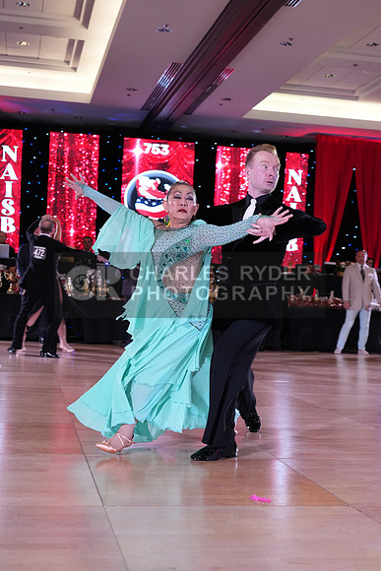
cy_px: 286
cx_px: 190
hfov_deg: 27.5
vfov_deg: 40.3
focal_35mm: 49
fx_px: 777
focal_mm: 49
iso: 2500
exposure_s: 1/250
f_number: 5
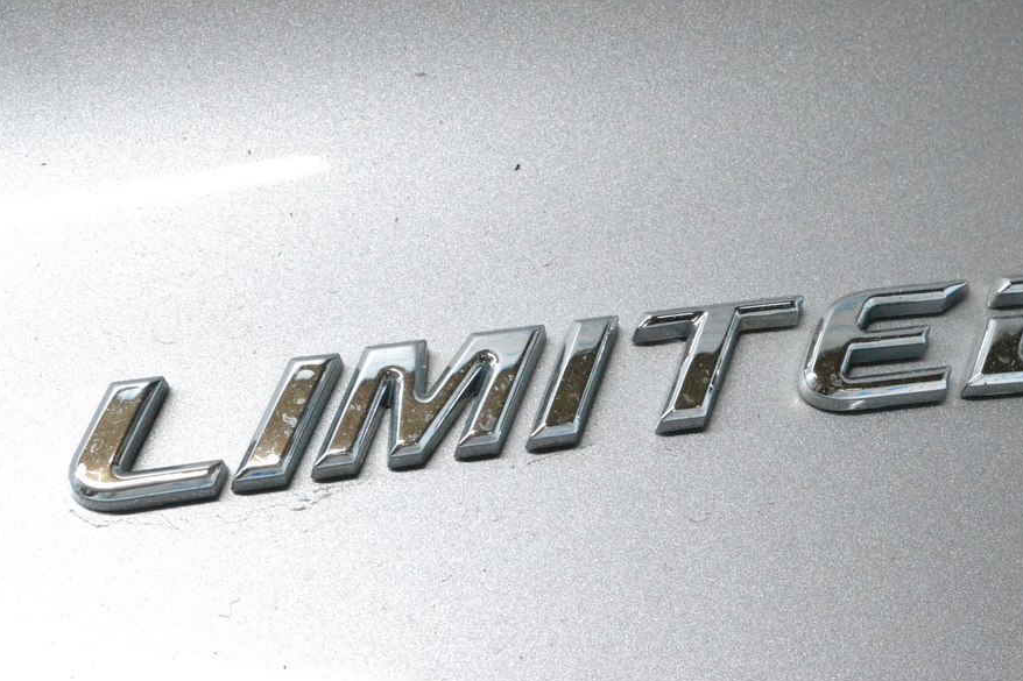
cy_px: 294
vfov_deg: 16.2
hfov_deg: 24.2
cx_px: 592
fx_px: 2386
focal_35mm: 84
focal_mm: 48
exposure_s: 1/100
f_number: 13
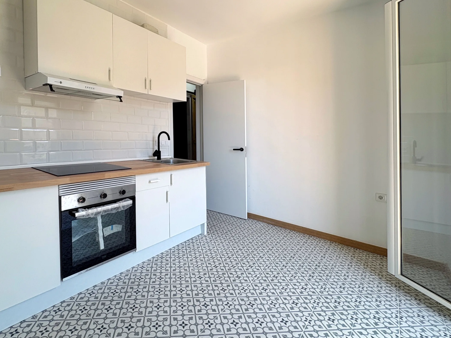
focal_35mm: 17
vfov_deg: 74.6
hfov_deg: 90.7
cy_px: 157
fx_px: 221
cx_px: 202
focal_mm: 2.22
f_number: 2.2
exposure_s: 1/99
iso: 50
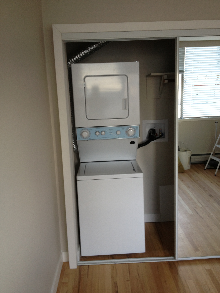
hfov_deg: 40.7
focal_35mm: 35
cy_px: 146
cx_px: 110
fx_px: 297
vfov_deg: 52.6
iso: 50
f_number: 2.4
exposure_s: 1/60
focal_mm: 4.28
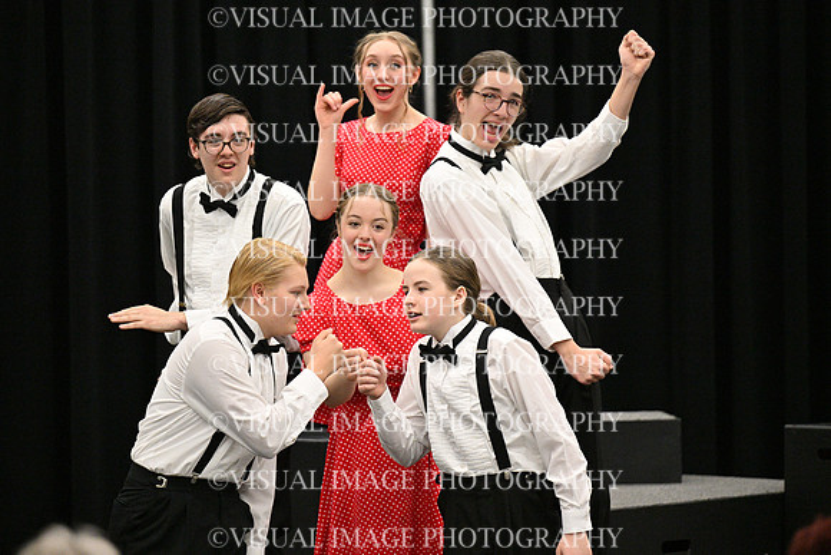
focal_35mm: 200
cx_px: 416
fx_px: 4618
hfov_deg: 10.3
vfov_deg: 6.9
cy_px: 278
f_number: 2.8
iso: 6400
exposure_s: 1/1000
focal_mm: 200
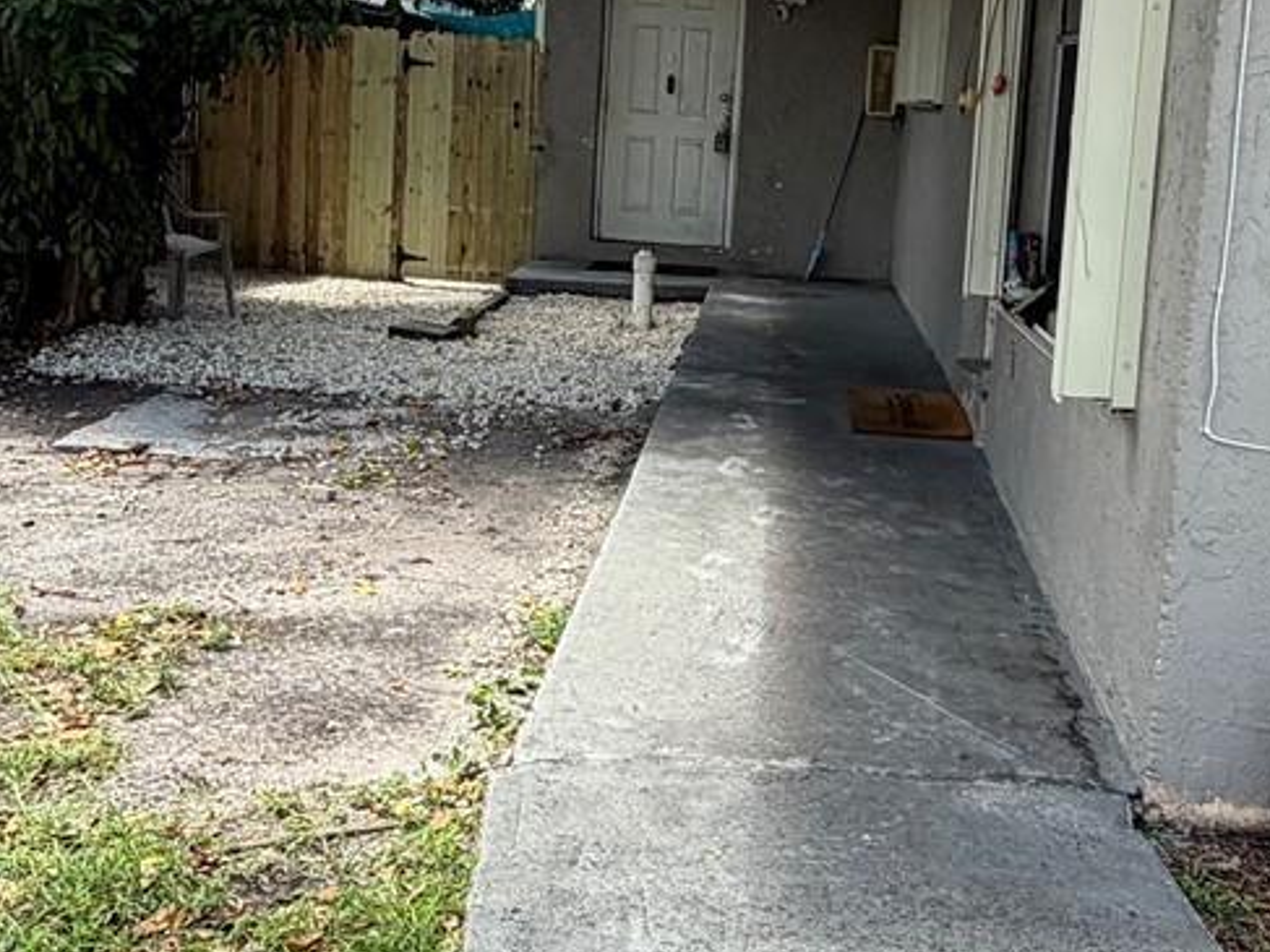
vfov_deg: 31.3
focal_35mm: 46
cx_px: 743
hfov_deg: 41.1
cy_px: 323
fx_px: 1687
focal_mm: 2.22
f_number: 2.2
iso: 40
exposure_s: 1/239
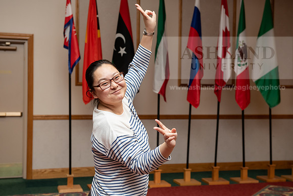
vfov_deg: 24.2
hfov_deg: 35.6
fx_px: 456
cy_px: 98
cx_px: 146
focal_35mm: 56
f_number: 5.6
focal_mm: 56
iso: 1250
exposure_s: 1/200
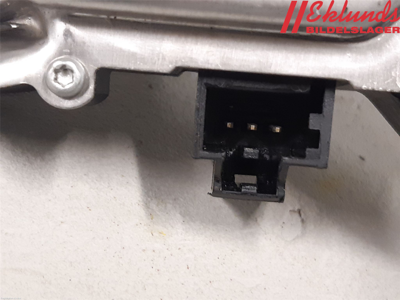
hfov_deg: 67.3
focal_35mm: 26
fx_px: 300
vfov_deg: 53.1
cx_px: 200
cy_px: 150
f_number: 1.7
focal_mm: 3.93
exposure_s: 1/33
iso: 250
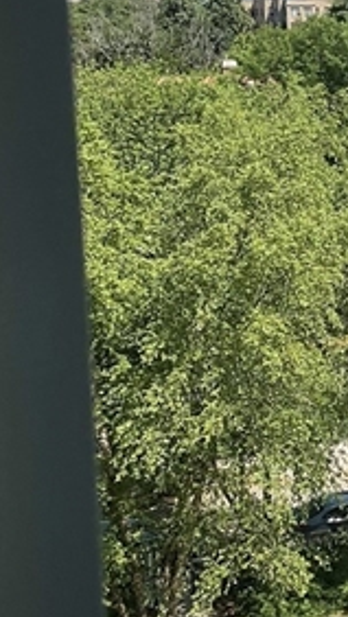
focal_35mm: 86
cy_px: 214
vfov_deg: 24.6
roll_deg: +1.1
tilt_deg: -8.1
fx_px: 1408
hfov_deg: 13.4
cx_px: 501
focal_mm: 3
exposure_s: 1/997
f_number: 1.8
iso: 16
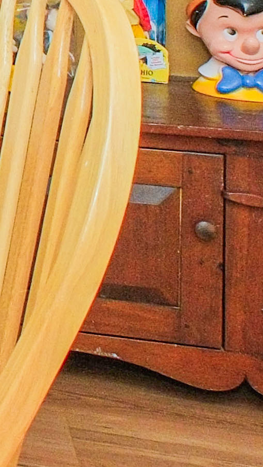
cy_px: -205
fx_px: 1338
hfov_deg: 8.2
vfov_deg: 18.0
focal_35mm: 108
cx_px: -683
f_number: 7.1
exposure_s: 1/125
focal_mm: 10
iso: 1250
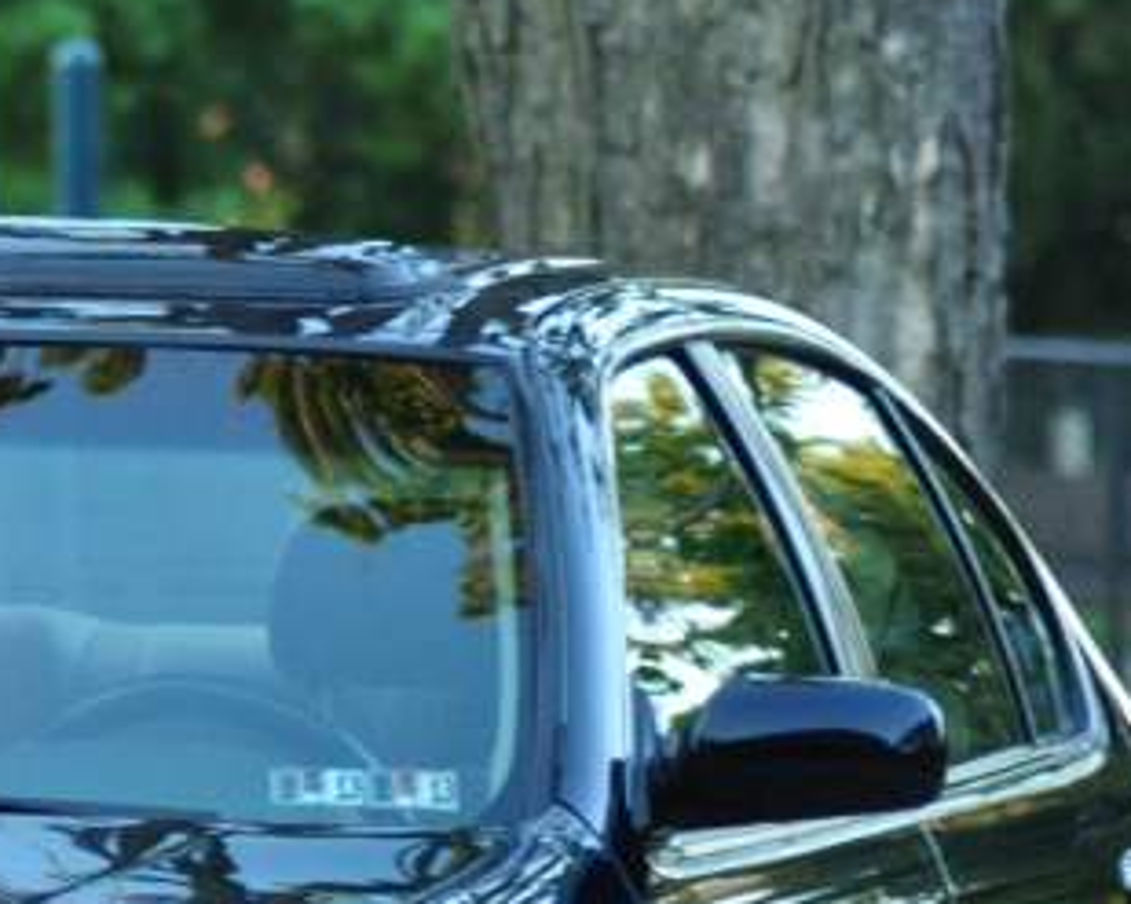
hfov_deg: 3.5
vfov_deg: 2.8
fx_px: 18739
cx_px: -18
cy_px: 1094
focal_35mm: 560
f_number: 4.2
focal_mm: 120
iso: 800
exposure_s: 1/250
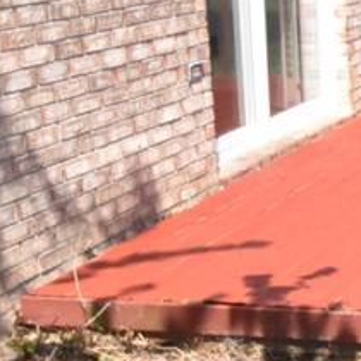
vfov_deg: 15.5
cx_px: 617
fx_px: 1321
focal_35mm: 112
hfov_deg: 14.1
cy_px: 138
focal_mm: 18
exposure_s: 1/200
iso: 1250
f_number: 25
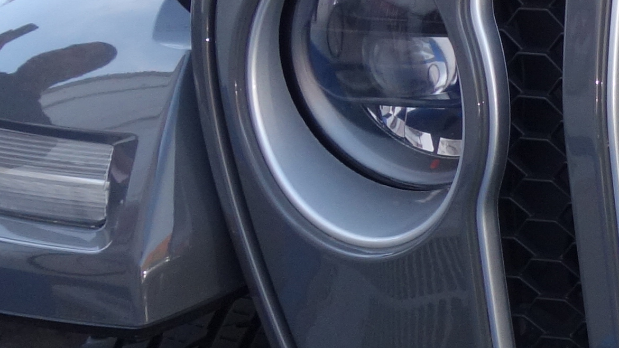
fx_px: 2249
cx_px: 1273
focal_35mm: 137
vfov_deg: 8.8
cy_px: -10
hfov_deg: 13.3
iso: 320
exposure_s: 1/250
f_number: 5
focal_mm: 10.4
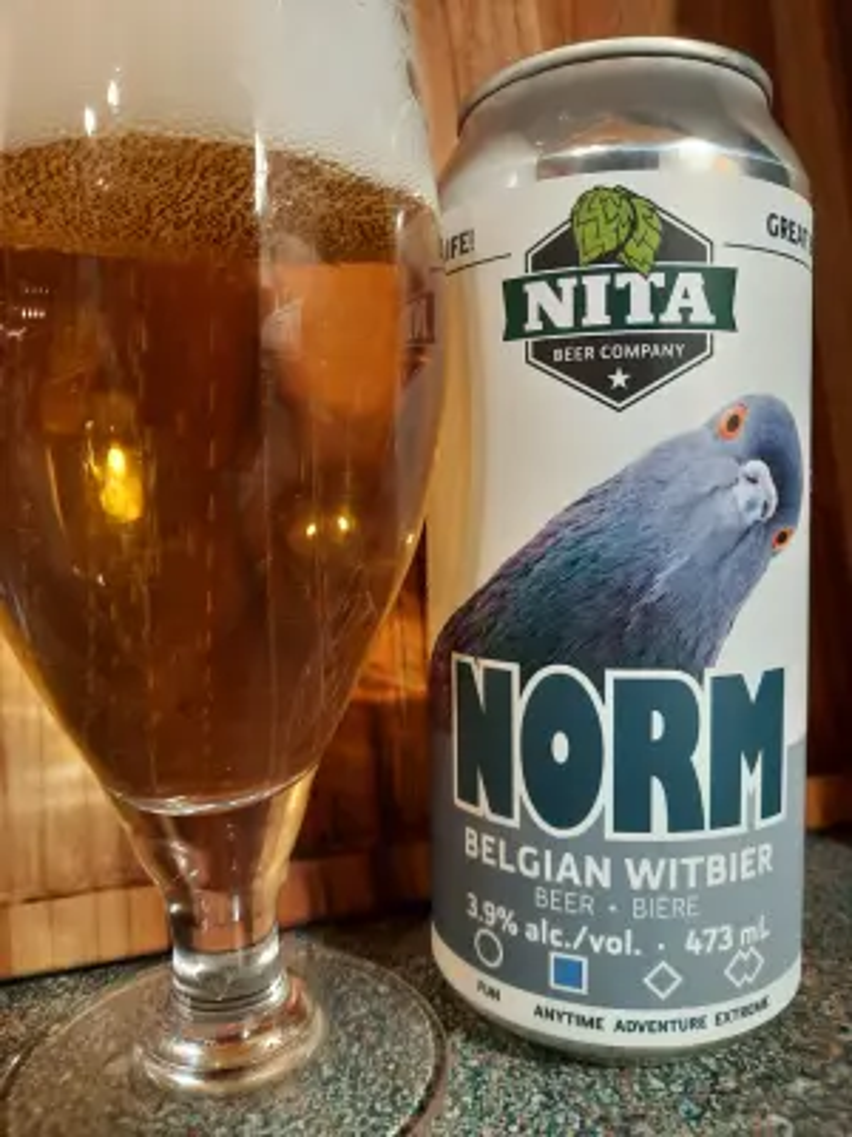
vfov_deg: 69.4
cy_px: 568
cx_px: 426
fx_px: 820
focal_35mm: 25
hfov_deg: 54.9
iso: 400
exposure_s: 1/60
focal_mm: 4.6
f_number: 2
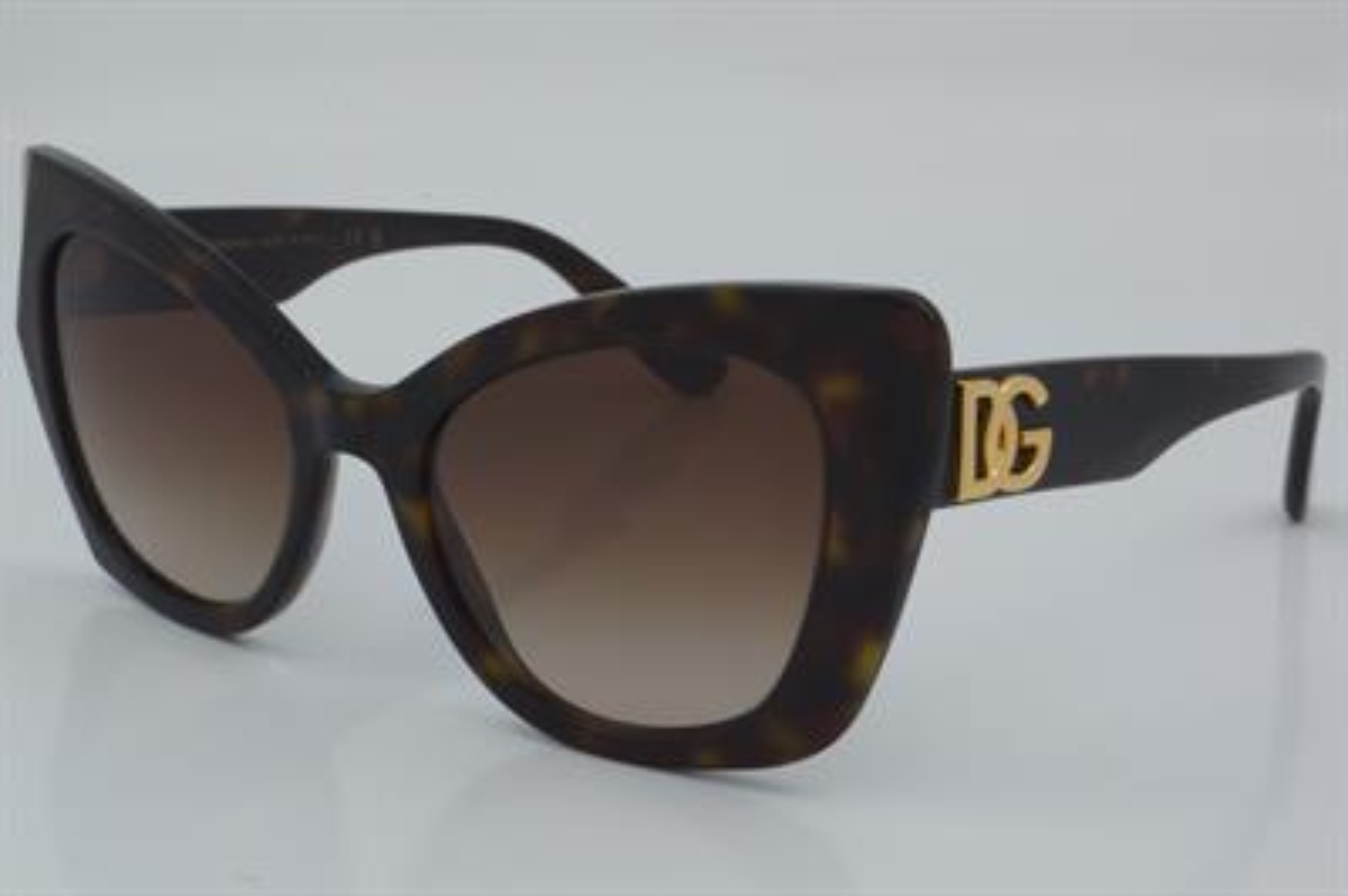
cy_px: 448
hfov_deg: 27.0
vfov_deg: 18.2
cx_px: 674
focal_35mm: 75
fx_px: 2806
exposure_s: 1/4
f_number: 32
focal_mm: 50
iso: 100
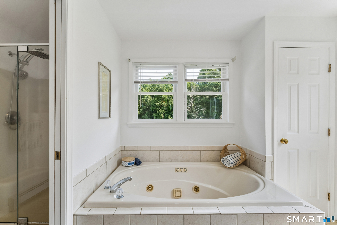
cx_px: 168
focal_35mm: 15
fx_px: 142
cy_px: 112
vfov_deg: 76.6
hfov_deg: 99.6
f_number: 13
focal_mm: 15.2
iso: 400
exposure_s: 1/60
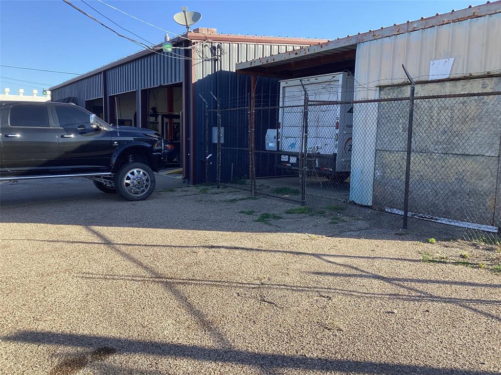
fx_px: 449
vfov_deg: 45.4
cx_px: 250
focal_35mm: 31
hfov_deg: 58.4
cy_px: 188
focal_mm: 3.3
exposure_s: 1/390
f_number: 2.4
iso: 25
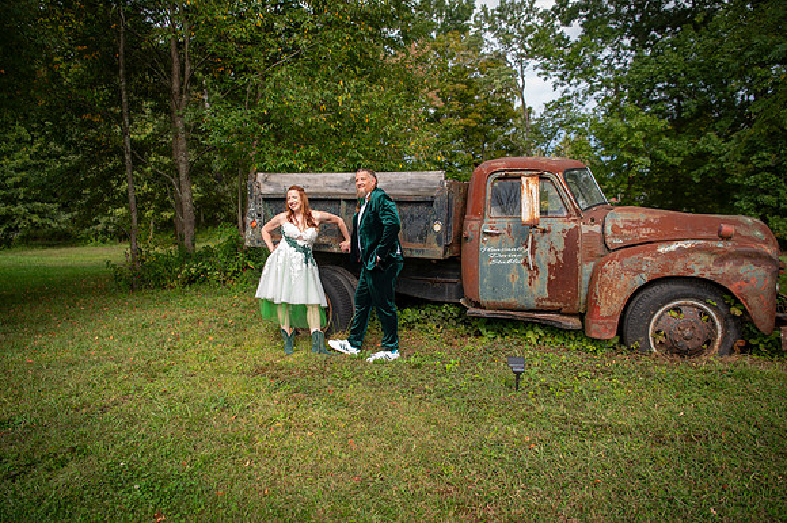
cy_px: 262
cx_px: 394
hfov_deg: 72.3
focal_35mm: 25
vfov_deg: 51.8
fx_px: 539
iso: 50
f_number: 3.2
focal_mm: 24
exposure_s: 1/125
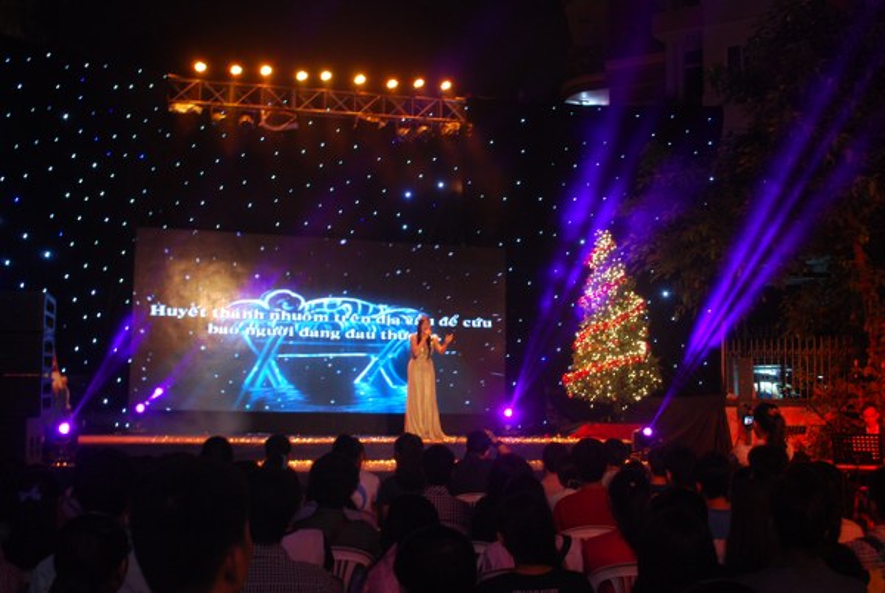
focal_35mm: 44
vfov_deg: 30.9
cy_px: 296
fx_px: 1071
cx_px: 442
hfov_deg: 44.9
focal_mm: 29
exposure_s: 1/4
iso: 400
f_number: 7.1
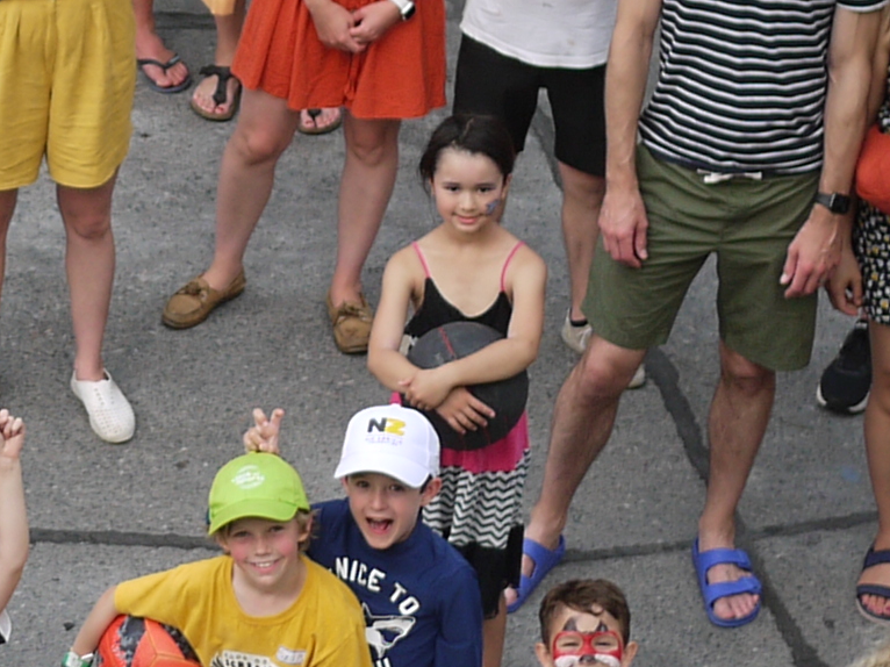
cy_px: 224
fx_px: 5372
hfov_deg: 9.3
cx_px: -196
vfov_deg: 7.1
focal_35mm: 209
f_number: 1.8
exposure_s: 1/1000
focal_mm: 20
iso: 100
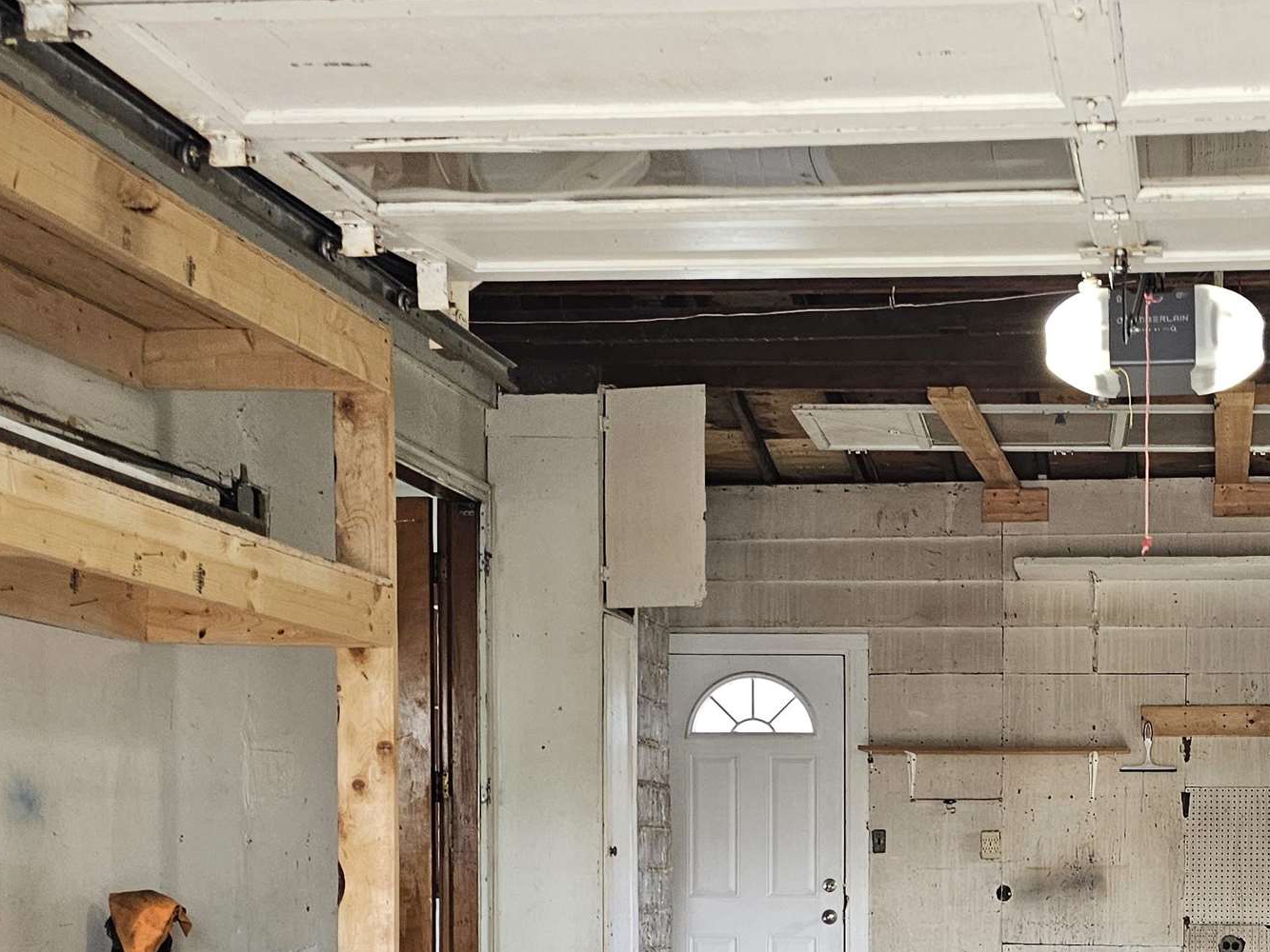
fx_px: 1945
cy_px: 912
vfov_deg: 26.3
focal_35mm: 53
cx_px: 1055
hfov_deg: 34.8
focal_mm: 6.3
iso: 250
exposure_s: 1/120
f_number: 1.7
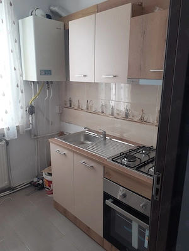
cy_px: 126
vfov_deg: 65.3
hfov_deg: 51.4
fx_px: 197
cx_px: 94
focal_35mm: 27
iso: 40
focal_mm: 3.6
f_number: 1.9
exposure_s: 1/100
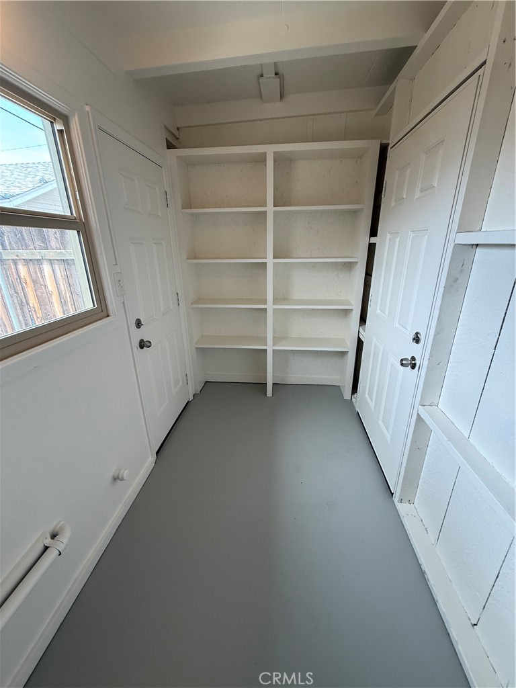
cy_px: 344
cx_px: 258
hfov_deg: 85.7
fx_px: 278
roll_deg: -1.1
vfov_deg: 102.1
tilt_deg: -20.0
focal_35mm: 14
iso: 100
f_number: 2.2
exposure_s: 1/120
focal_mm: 2.22
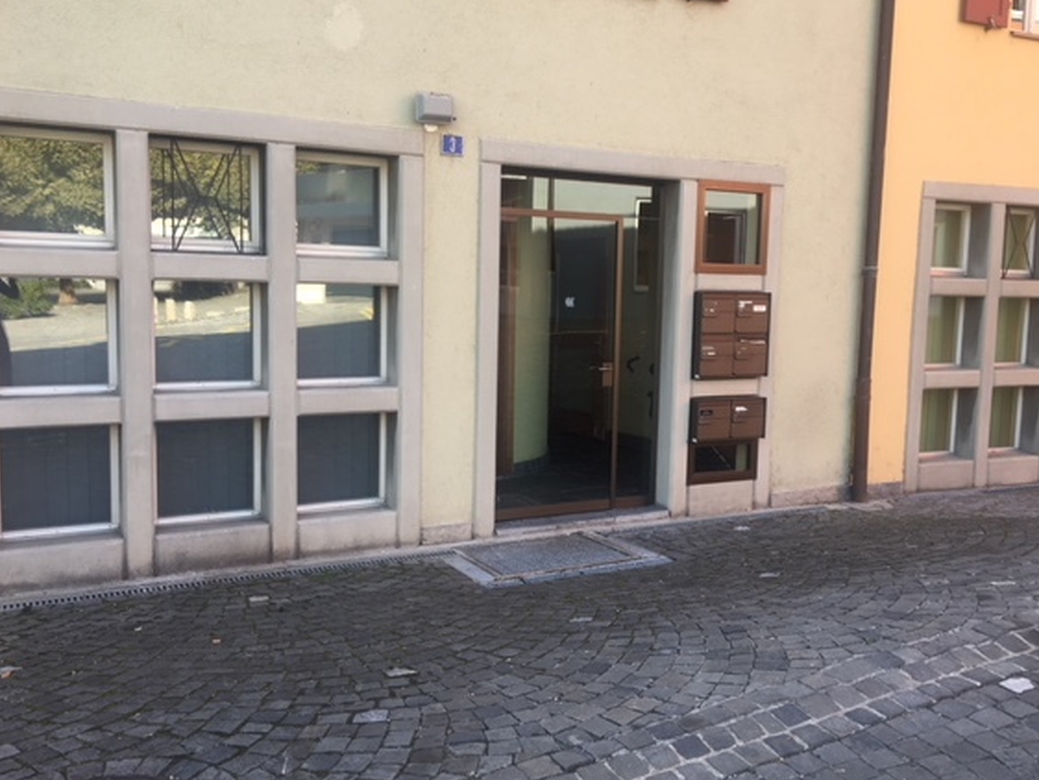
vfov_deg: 43.0
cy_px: 386
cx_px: 560
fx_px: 991
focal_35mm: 33
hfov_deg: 55.3
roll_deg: -0.8
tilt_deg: -5.2
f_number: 2.2
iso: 25
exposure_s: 1/153
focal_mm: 4.15
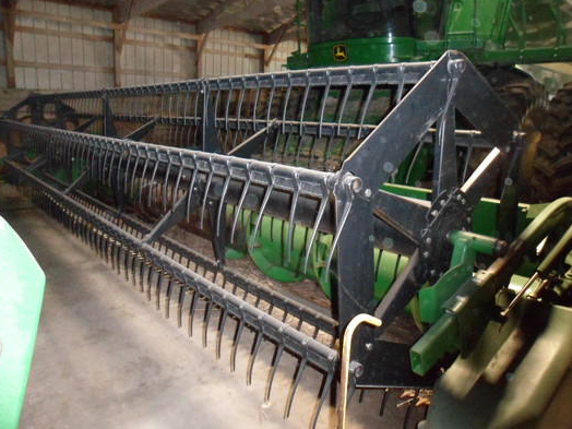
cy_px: 208
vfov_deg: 51.3
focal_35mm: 27
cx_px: 282
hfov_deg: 65.3
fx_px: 446
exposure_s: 1/45
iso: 640
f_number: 3.3
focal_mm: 4.9
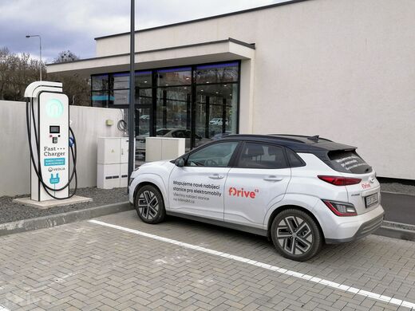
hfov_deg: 55.4
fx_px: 396
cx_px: 208
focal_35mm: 33
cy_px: 156
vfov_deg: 42.9
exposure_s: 1/302
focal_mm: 5.3
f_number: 1.8
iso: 50
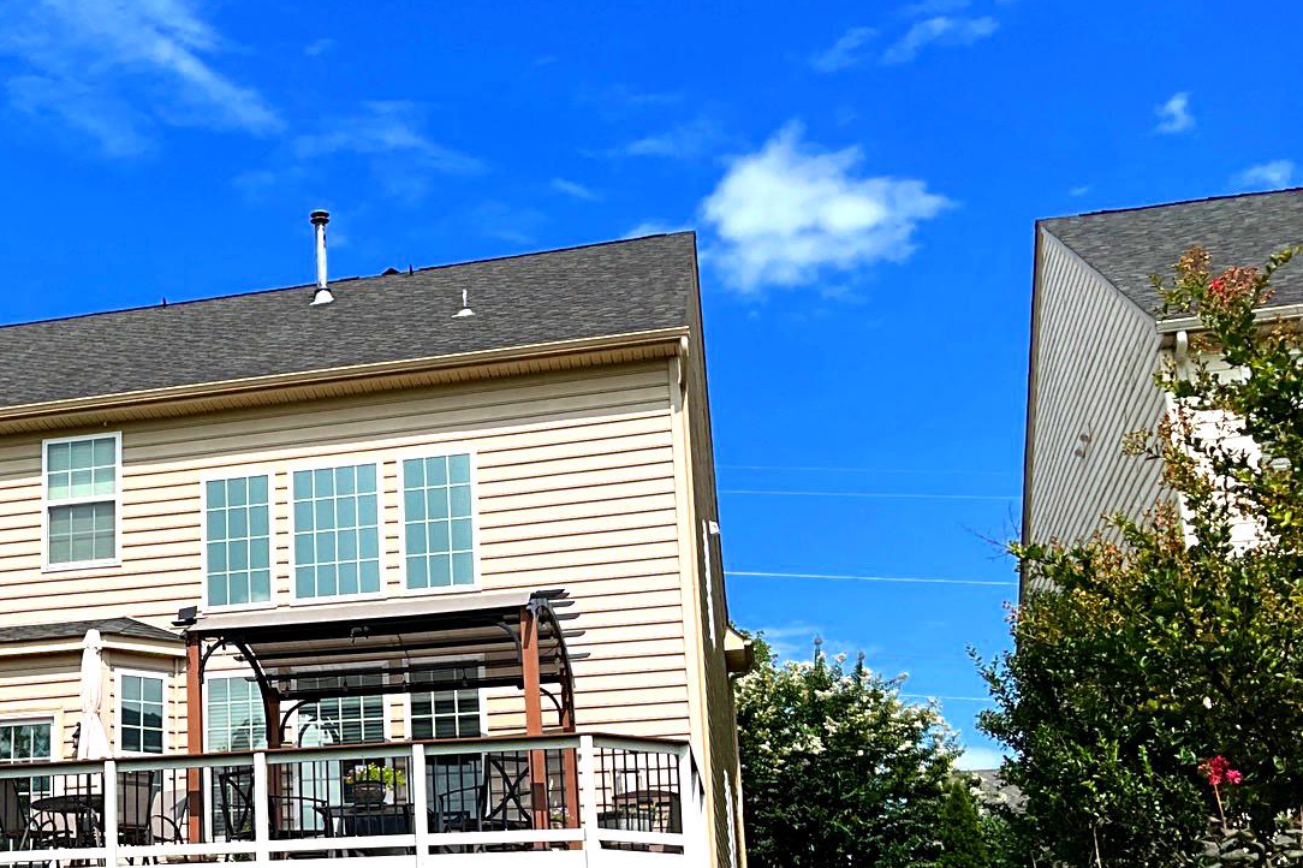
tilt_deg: +13.2
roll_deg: -0.4
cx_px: 88
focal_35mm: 57
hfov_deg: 32.9
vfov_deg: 23.5
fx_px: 2062
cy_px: 659
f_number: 1.8
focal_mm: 3
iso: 25
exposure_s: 1/2667
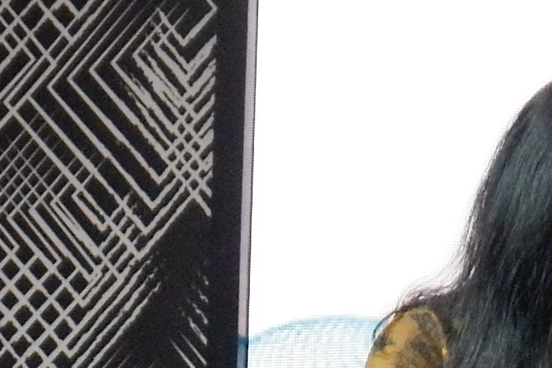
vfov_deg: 3.5
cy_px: 477
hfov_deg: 5.3
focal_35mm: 389
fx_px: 5965
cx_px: 831
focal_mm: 35.5
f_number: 5
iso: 2500
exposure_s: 1/140
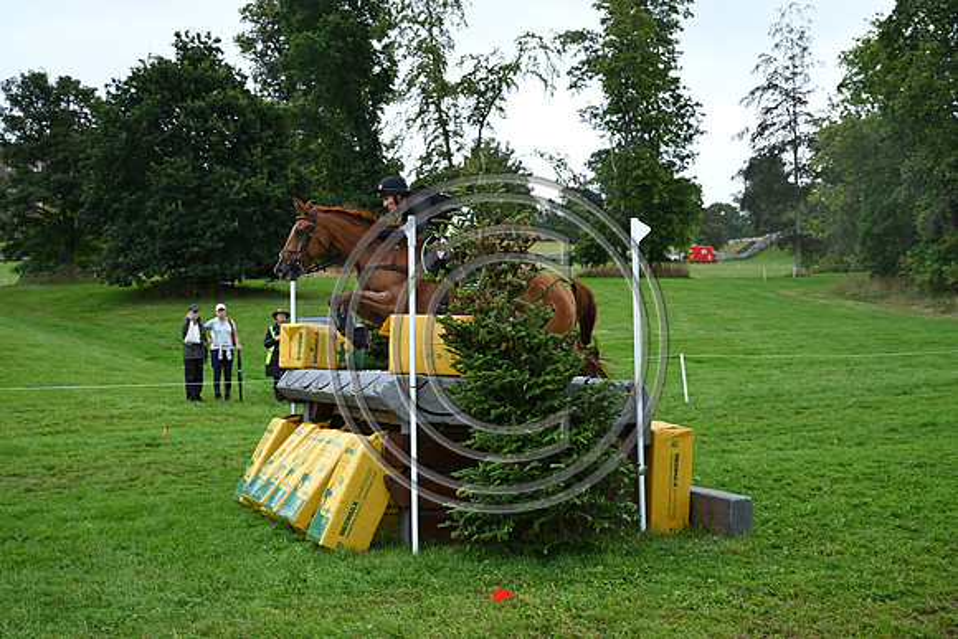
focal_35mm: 48
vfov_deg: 28.1
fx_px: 1278
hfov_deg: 41.1
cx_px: 479
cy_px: 320
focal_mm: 48
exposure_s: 1/1250
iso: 640
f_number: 4
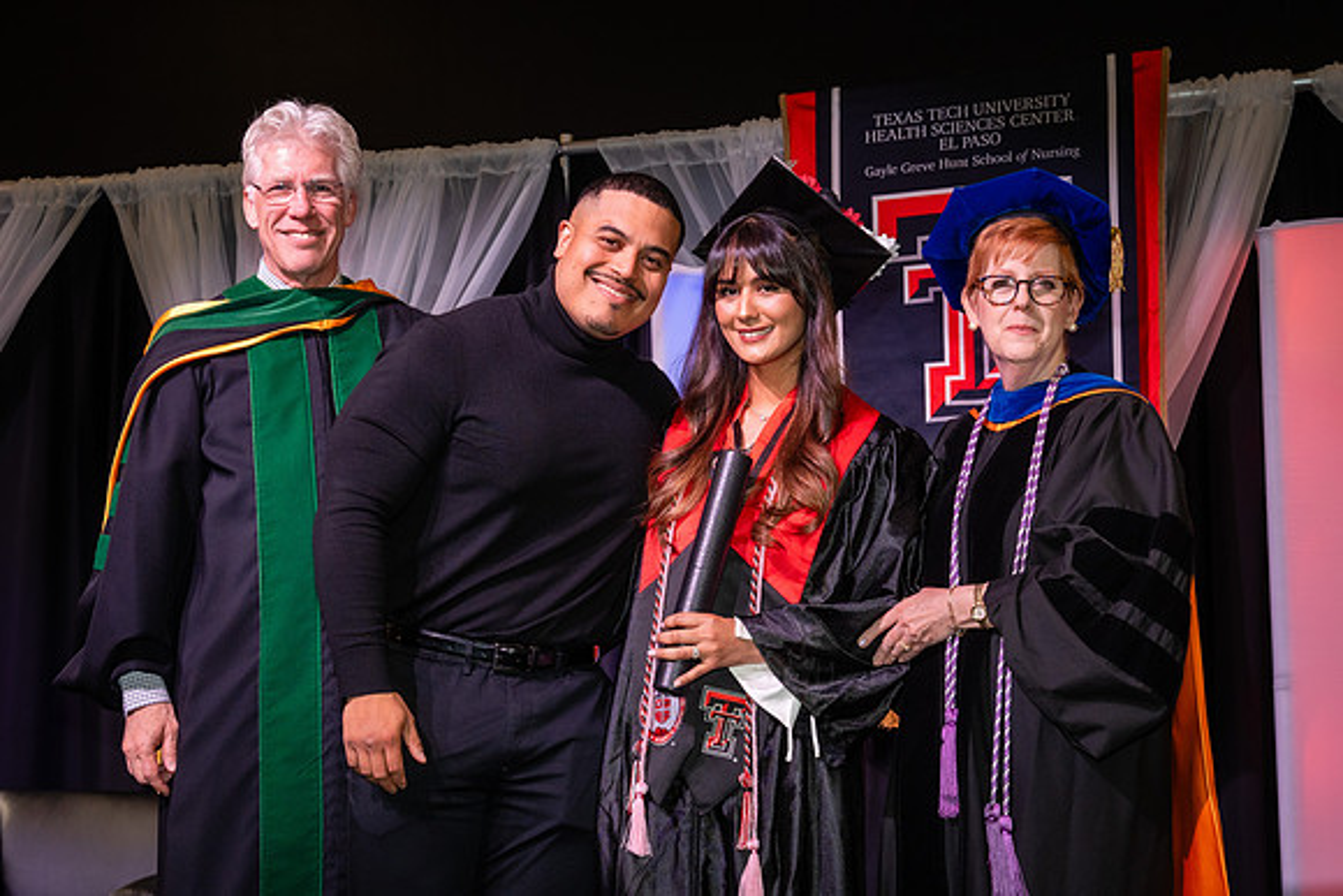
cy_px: 511
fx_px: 2323
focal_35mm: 62
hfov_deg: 32.2
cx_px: 629
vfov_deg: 21.8
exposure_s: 1/160
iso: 1250
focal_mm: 48
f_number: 5.6
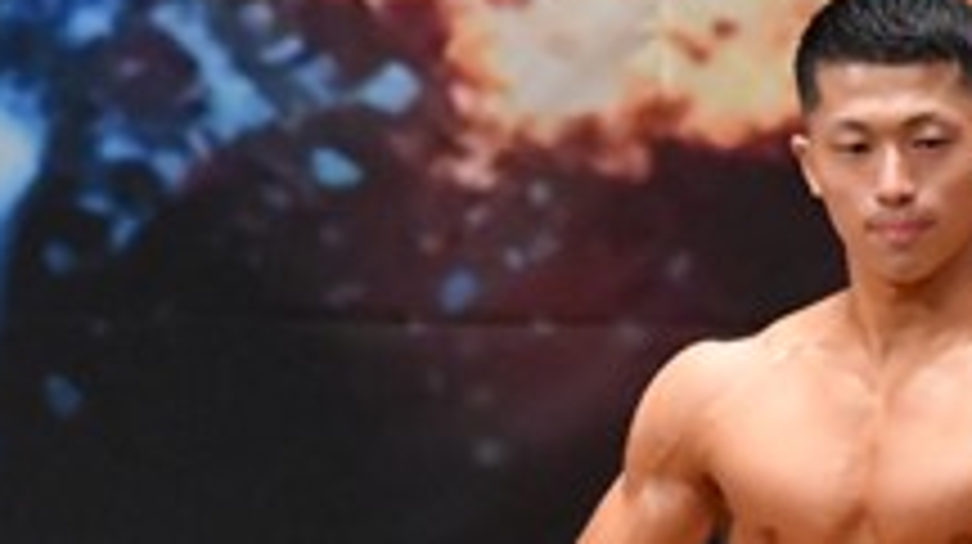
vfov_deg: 1.2
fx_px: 26134
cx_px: 1631
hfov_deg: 2.1
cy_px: 877
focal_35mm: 1015
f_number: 5.6
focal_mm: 180
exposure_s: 1/400
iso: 8000
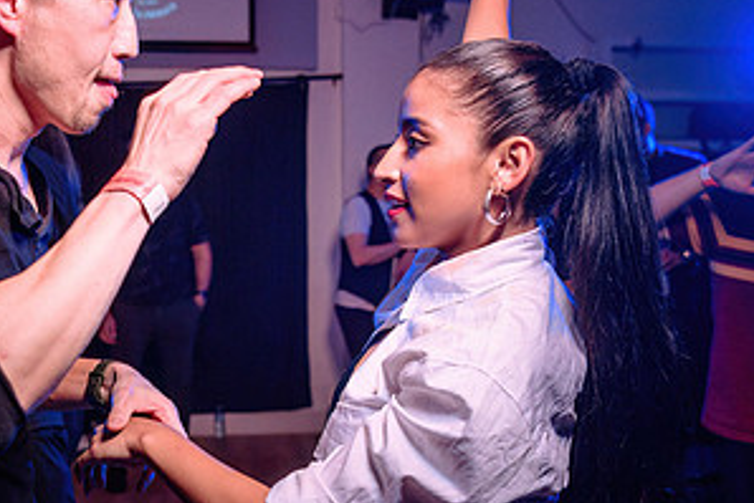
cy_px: 309
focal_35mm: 54
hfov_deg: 36.8
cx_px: 316
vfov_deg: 25.0
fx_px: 1131
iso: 800
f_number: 3.2
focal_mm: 26
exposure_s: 1/60
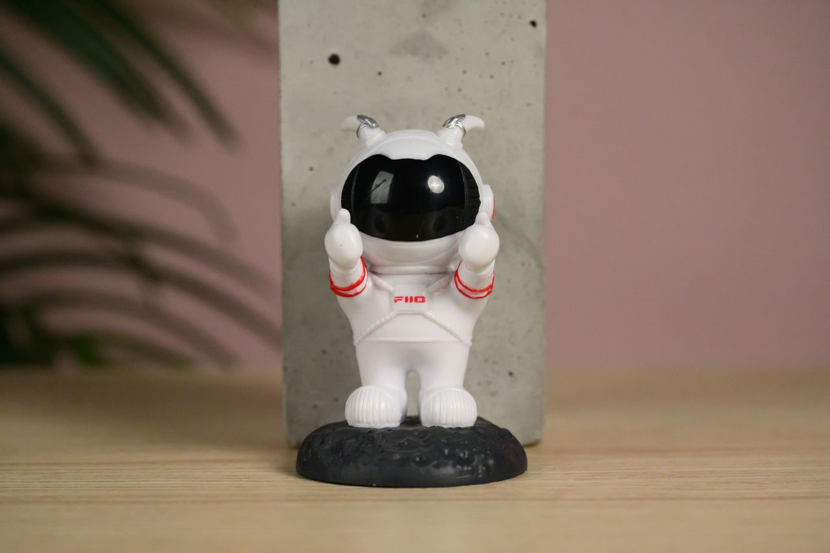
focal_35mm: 70
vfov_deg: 19.5
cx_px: 415
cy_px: 276
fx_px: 1614
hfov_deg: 28.8
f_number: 6.3
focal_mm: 70
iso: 12800
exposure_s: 1/2000
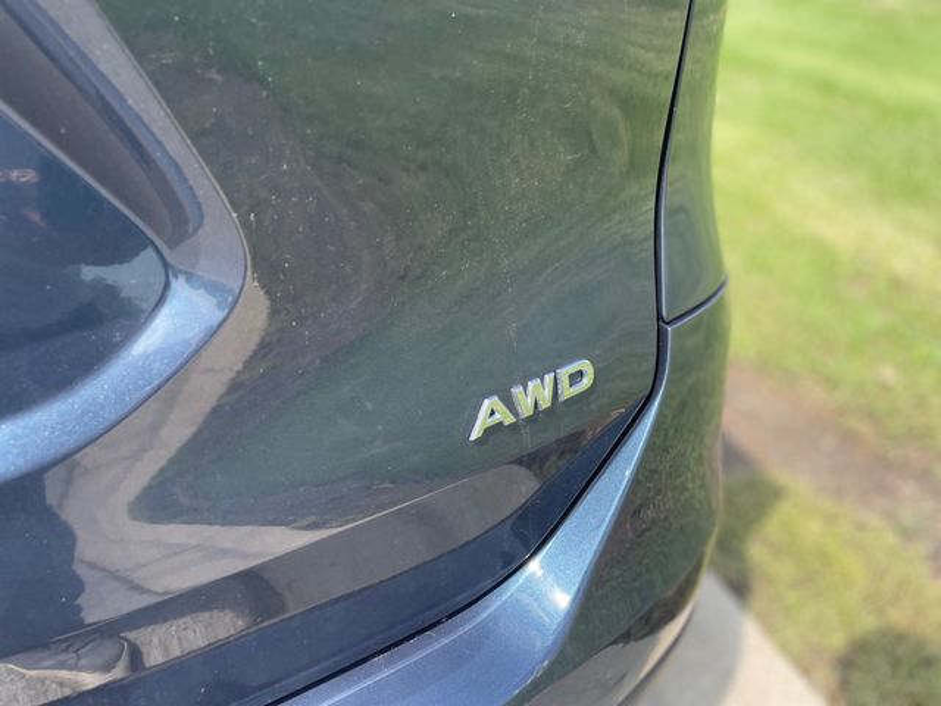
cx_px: 470
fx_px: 707
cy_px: 353
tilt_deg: -33.1
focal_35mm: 26
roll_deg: -0.5
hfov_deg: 67.3
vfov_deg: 53.1
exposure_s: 1/1531
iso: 50
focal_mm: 4.2
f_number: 1.6
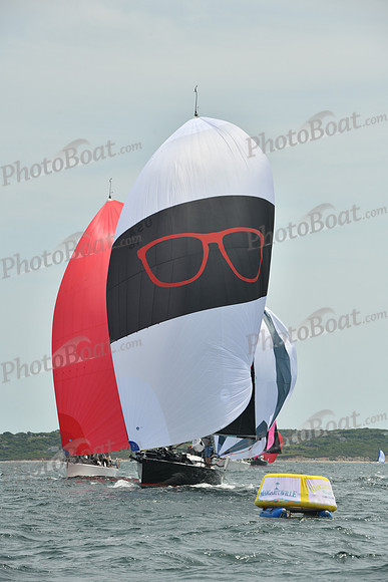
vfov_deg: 12.1
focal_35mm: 170
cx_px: 194
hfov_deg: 8.1
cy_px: 291
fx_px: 2746
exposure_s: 1/1250
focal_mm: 170
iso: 320
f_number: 10
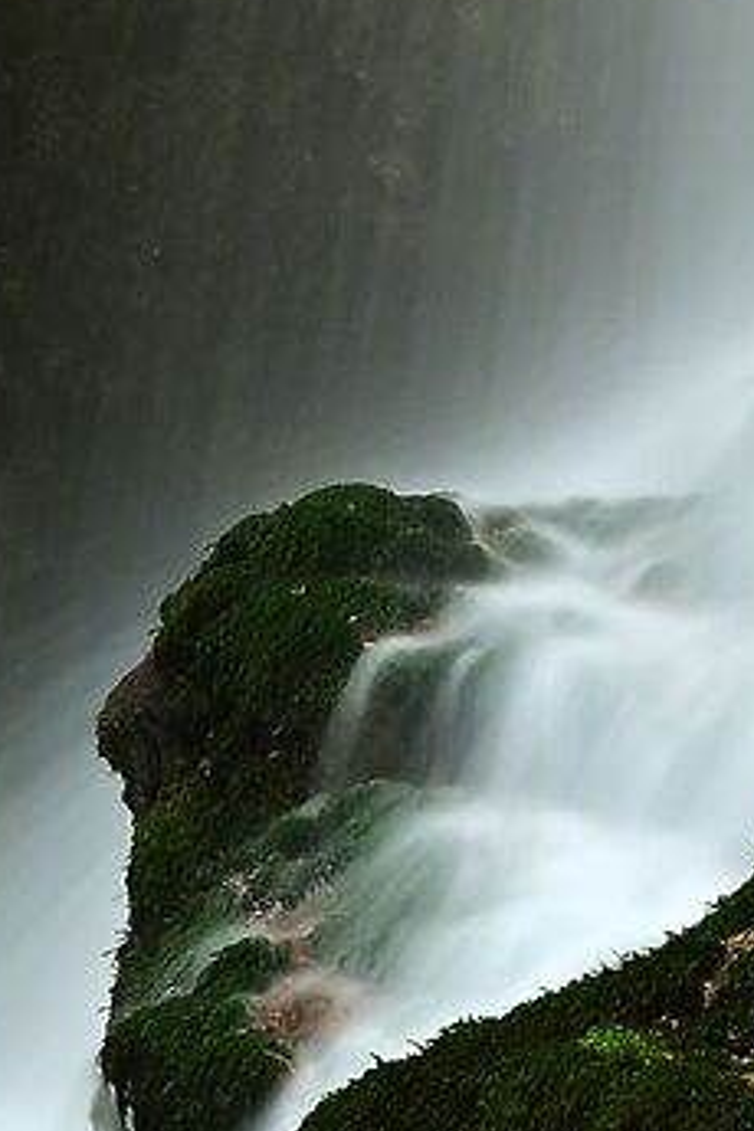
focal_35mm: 278
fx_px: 8733
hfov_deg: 4.9
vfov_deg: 7.1
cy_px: -1151
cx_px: 788
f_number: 11
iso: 250
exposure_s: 1.6
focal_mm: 40
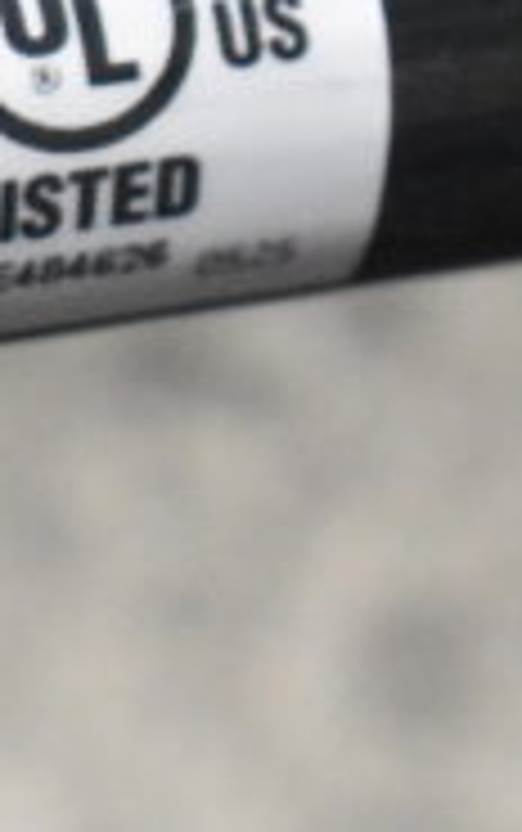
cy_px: 110
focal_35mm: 277
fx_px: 6283
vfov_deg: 7.6
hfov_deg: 4.6
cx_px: -824
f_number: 5.6
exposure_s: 1/100
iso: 9000
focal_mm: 55
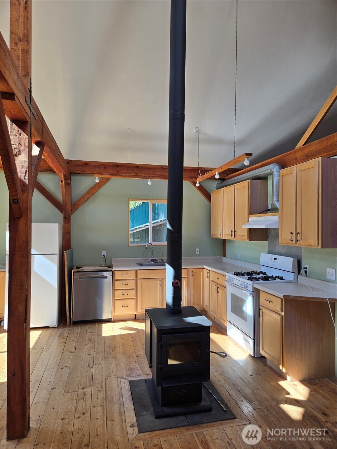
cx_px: 168
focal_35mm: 23
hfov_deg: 58.9
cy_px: 224
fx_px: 299
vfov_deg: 73.9
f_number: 1.8
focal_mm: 5.4
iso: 32
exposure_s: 1/180
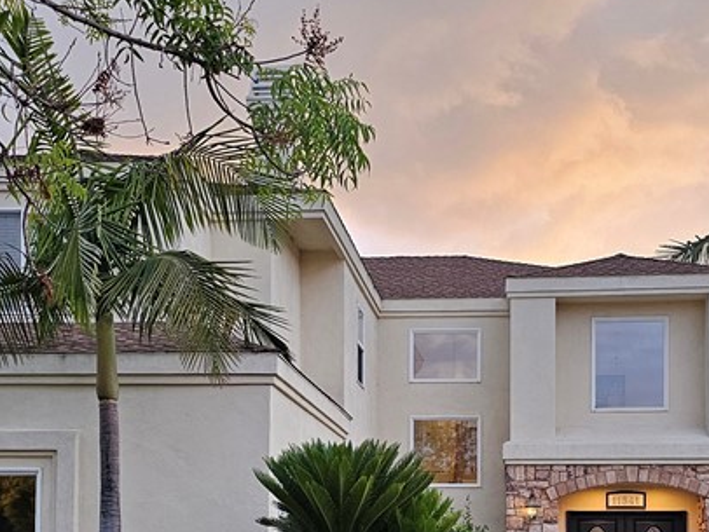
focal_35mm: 58
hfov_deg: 33.1
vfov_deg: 24.3
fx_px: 1189
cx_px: 444
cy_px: 508
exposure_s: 1/120
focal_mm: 6.3
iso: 125
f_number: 1.7
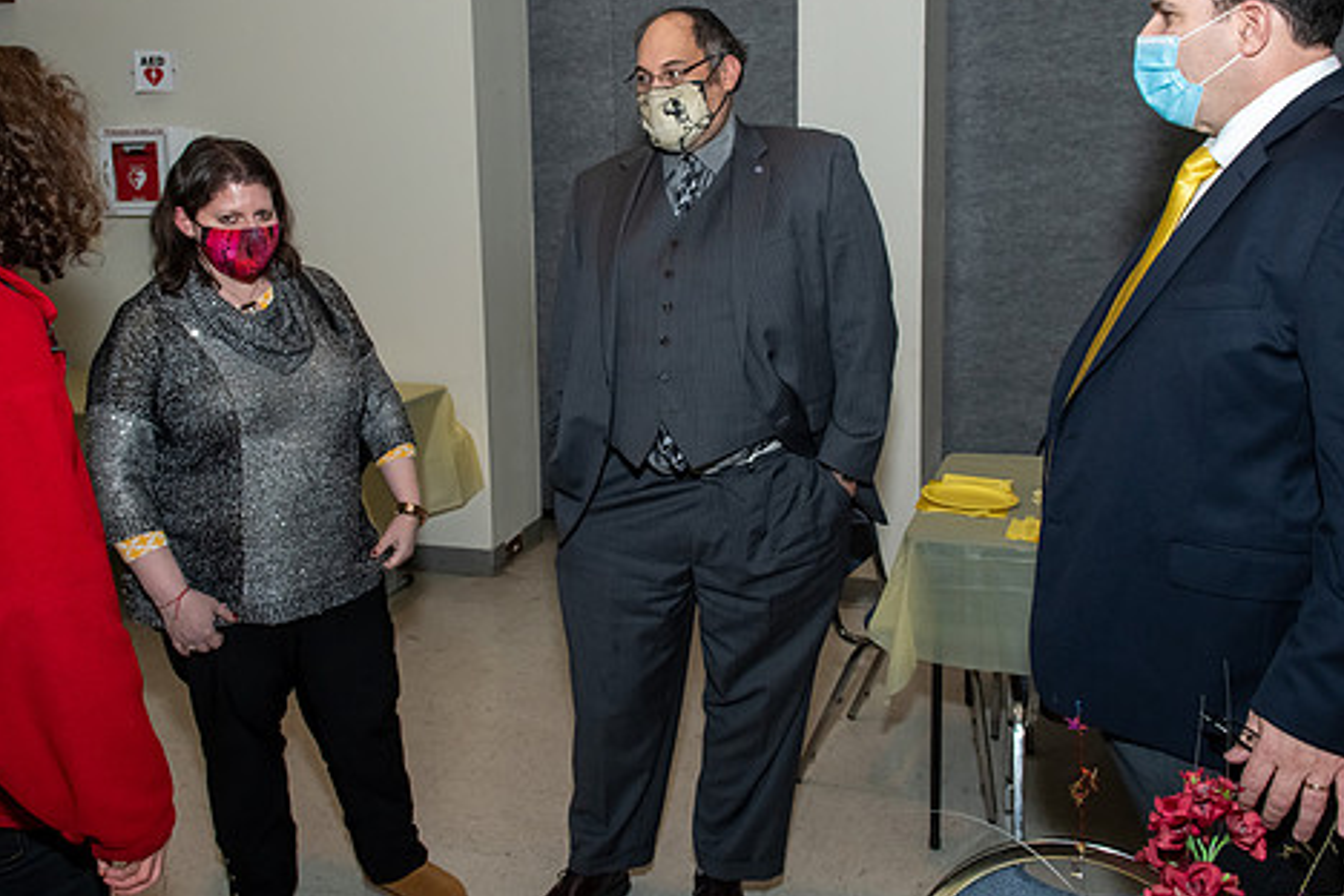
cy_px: 333
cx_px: 669
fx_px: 1269
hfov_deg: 55.8
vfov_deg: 38.6
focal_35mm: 34
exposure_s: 1/250
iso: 500
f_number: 5.6
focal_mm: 17
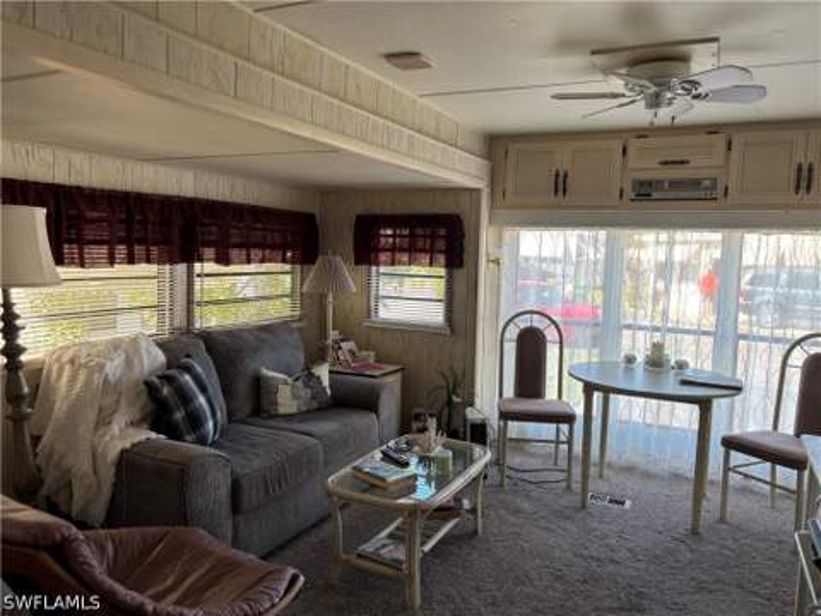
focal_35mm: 26
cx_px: 410
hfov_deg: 67.3
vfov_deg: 53.1
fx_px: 617
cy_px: 308
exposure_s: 1/121
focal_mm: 5.96
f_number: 1.6
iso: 50
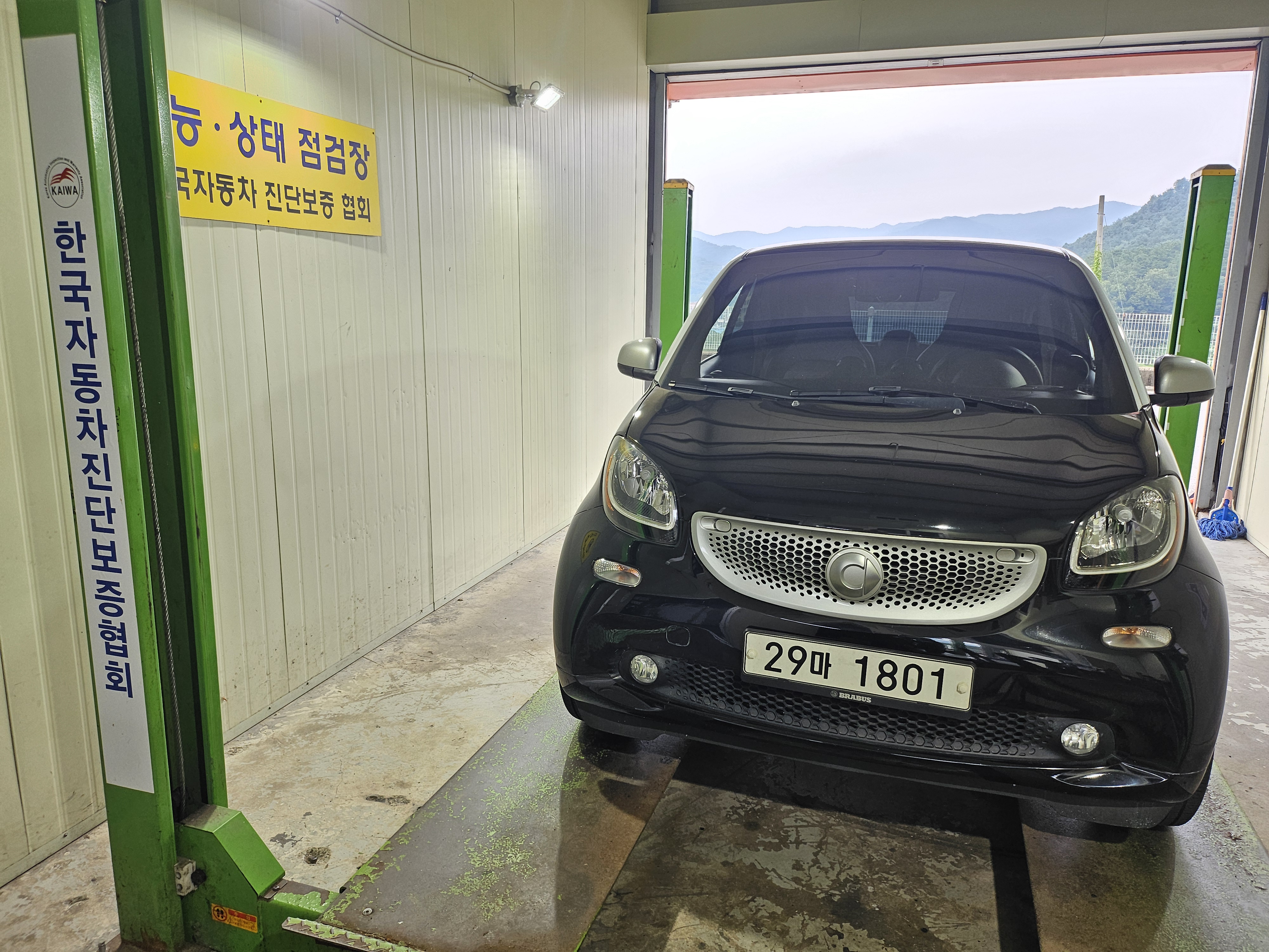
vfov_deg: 56.8
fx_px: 880
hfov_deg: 71.6
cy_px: 476
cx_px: 634
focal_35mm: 24
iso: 64
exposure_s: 1/120
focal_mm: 5
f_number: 1.8
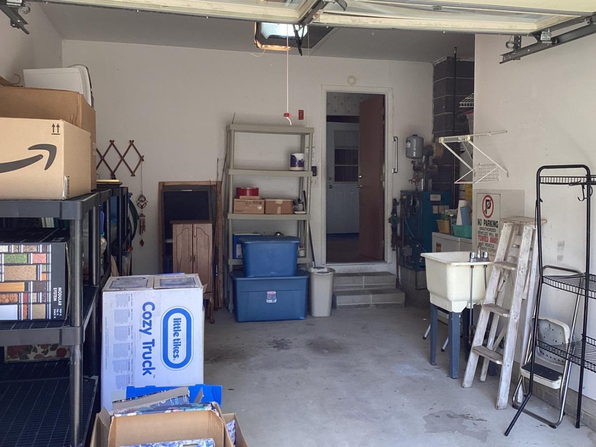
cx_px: 341
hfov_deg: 48.8
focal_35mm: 38
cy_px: 214
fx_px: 654
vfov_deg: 37.7
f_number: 2.4
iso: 64
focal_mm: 3.3
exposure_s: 1/100
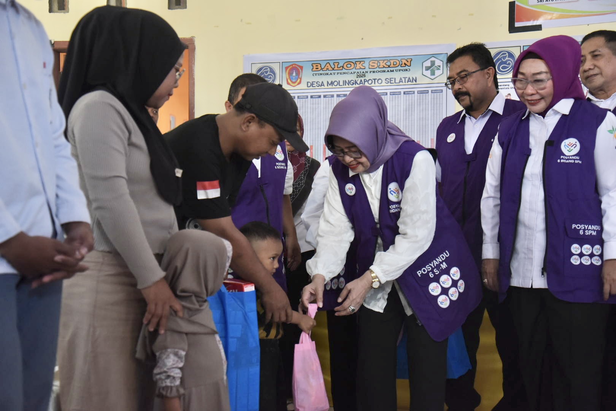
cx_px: 308
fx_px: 855
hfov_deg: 39.6
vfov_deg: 27.0
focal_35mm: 50
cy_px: 206
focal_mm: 50
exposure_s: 1/160
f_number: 4.5
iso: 4000
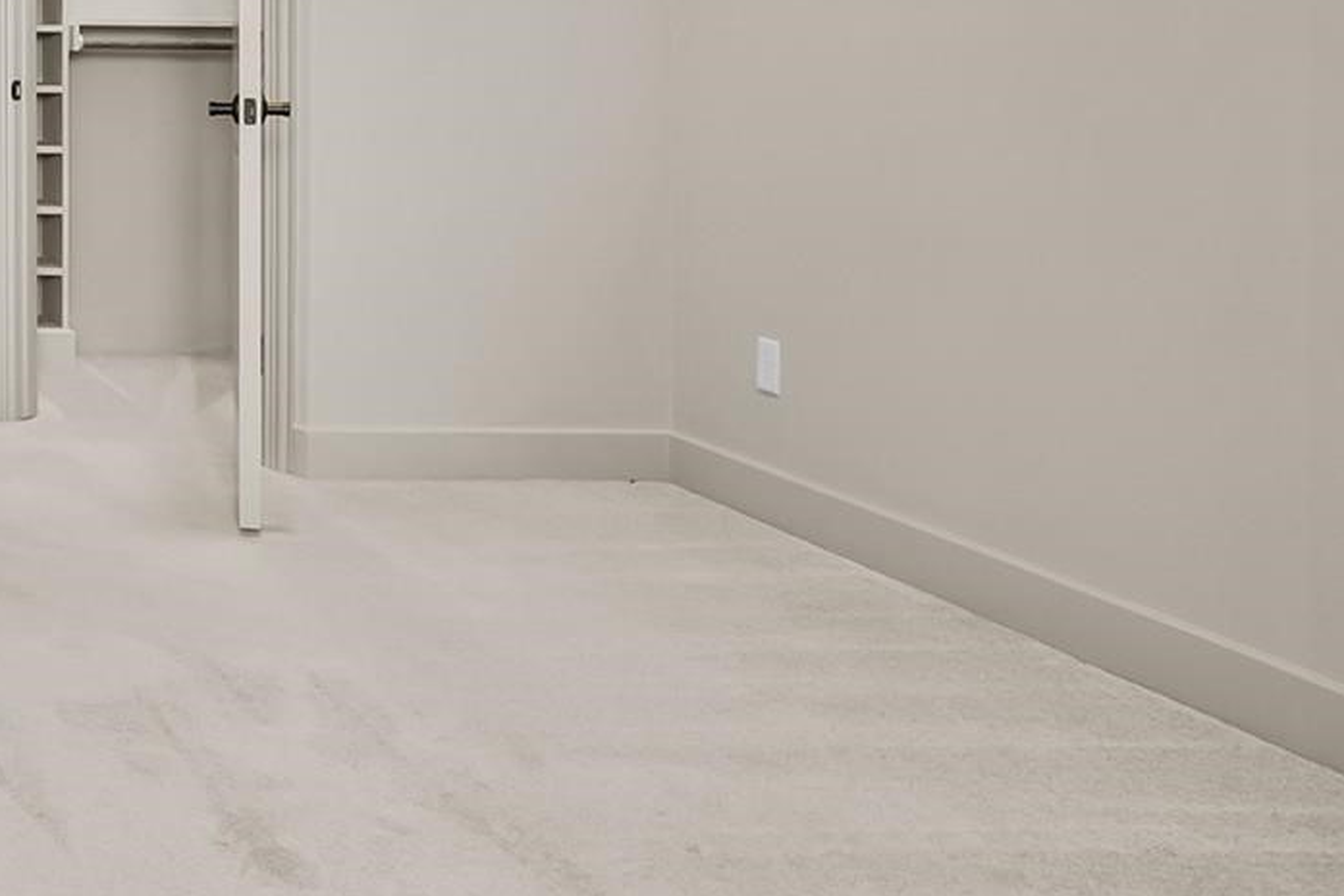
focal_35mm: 47
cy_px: 43
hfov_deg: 31.4
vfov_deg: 27.3
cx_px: -442
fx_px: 1755
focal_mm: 16
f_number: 8
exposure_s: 1.6
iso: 640
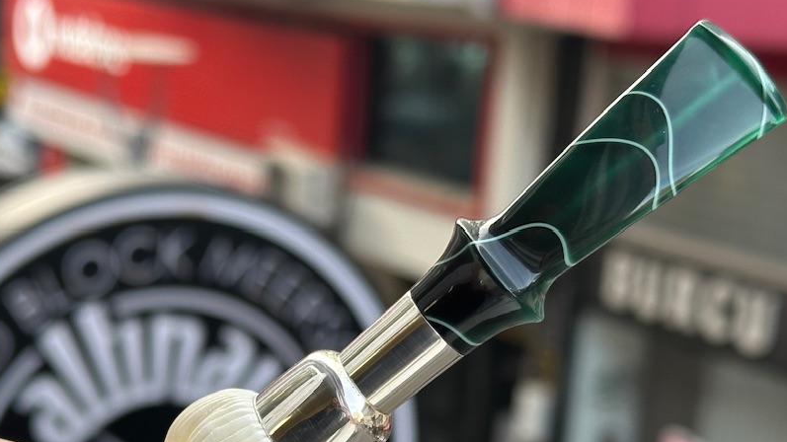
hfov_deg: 25.2
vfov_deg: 14.2
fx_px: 1753
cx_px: 271
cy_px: 428
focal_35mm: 84
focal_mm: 6.86
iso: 64
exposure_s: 1/238
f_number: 1.78
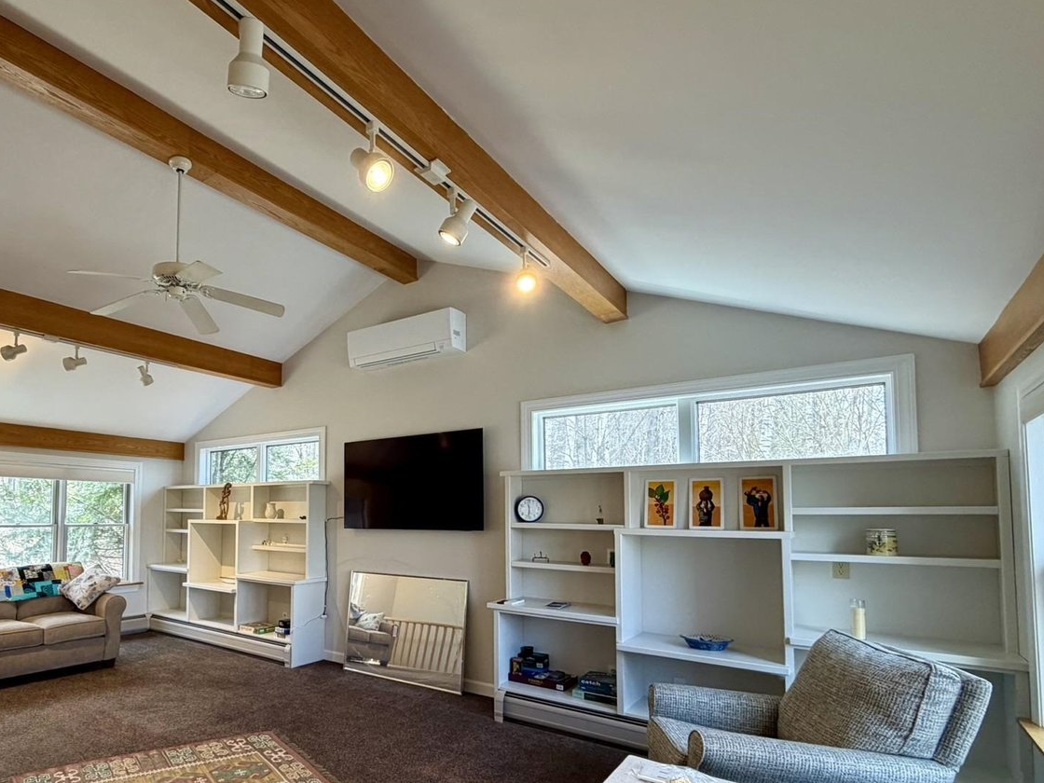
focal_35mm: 20
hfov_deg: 78.6
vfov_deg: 65.1
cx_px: 334
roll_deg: -0.2
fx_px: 603
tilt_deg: +2.3
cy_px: 486
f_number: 2.2
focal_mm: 2.22
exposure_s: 1/120
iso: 200
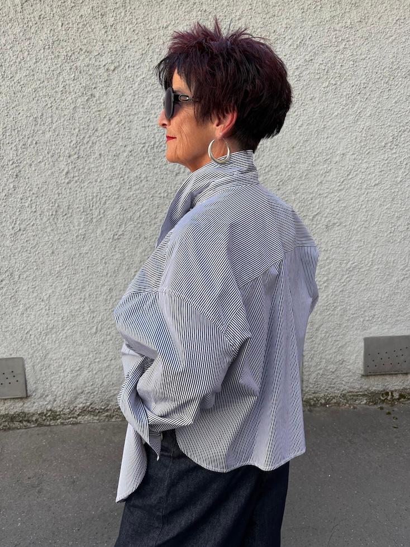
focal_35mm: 26
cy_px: 274
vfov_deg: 67.3
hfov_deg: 53.1
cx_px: 205
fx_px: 411
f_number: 1.6
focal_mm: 5.96
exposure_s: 1/414
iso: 50
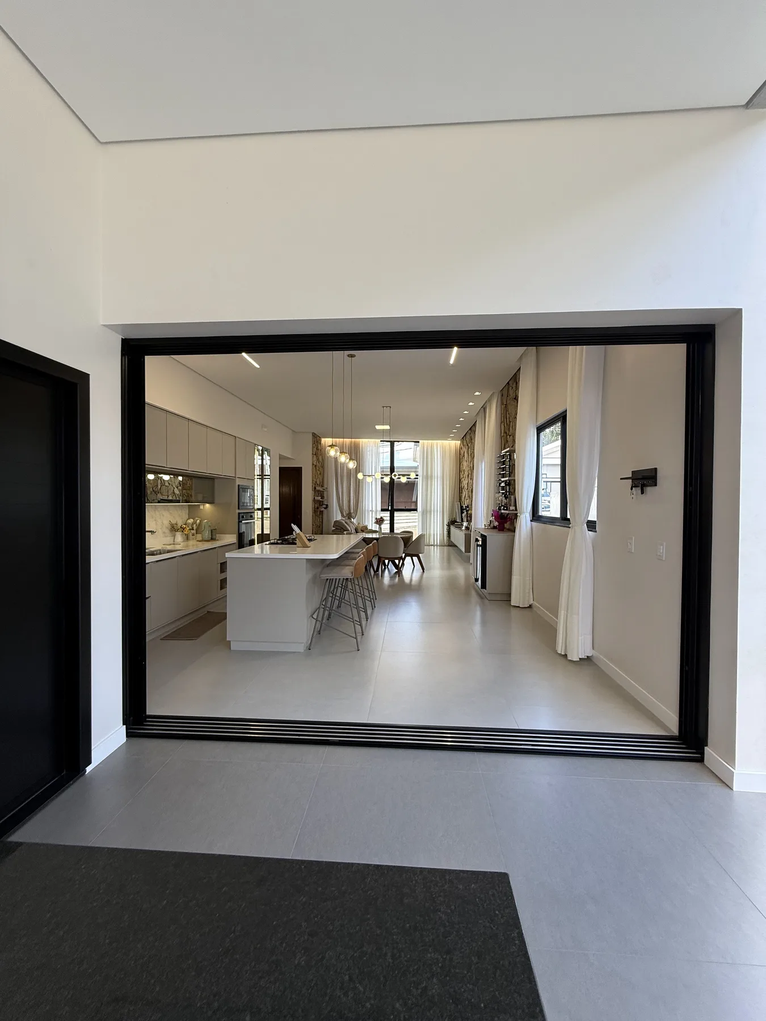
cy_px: 510
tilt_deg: -1.3
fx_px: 413
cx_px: 383
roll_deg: -0.7
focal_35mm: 14
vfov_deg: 102.1
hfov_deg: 85.7
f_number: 2.2
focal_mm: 2.22
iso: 64
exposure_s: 1/122
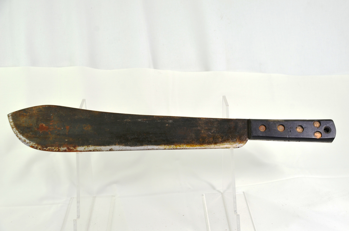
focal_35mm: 48
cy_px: 116
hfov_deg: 41.2
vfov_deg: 28.0
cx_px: 174
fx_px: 464
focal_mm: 32
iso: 220
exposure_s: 1/125
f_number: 5.6
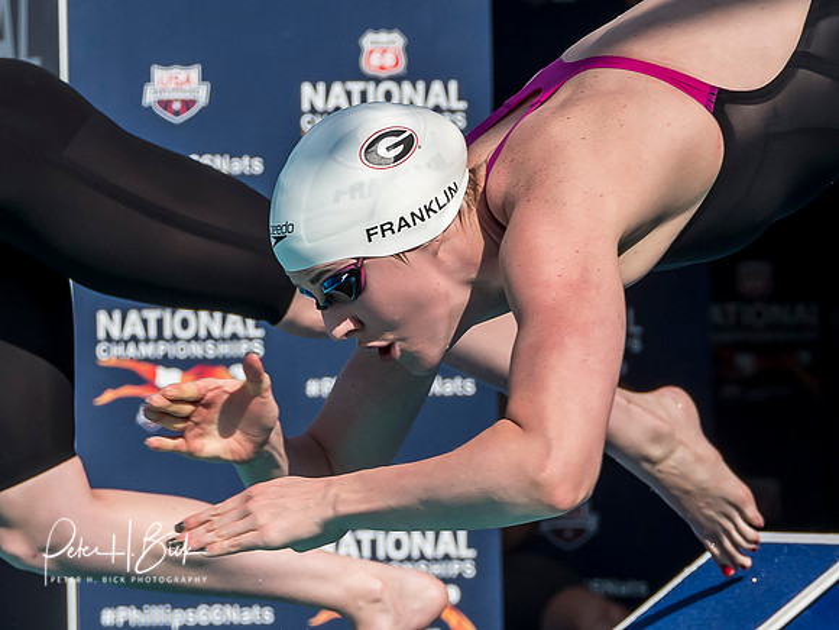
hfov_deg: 2.4
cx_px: 623
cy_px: 382
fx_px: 19923
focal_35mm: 822
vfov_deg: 1.8
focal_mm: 144
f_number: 5.6
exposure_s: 1/1600
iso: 250
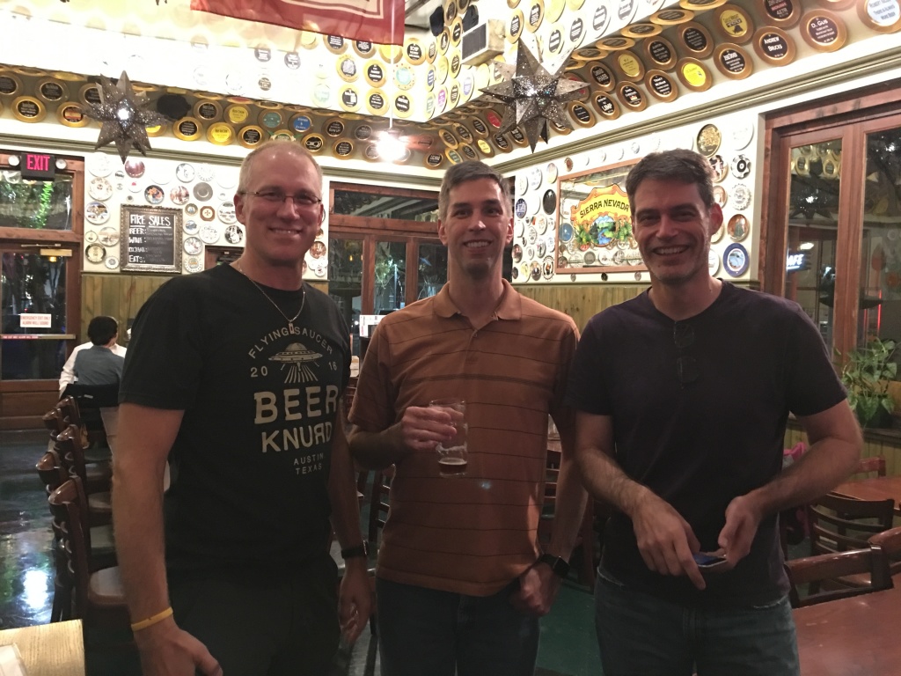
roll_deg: -1.4
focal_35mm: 29
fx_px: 755
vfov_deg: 48.2
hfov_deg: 61.7
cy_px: 338
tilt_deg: -1.5
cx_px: 450
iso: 160
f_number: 2.2
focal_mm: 4.15
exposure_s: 1/4
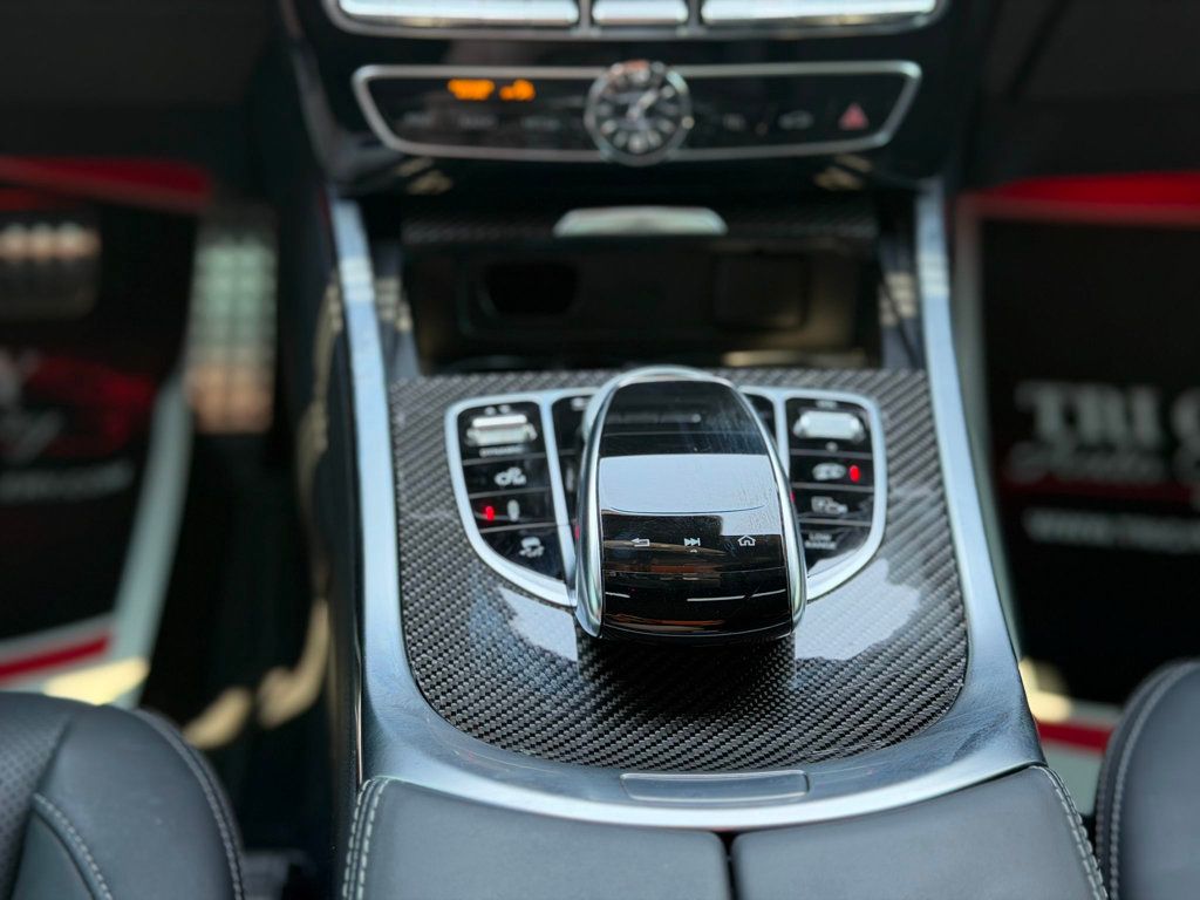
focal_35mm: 48
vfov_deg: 30.3
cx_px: 600
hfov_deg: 39.7
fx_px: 1664
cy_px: 450
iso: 100
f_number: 1.78
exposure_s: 1/121
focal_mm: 6.76
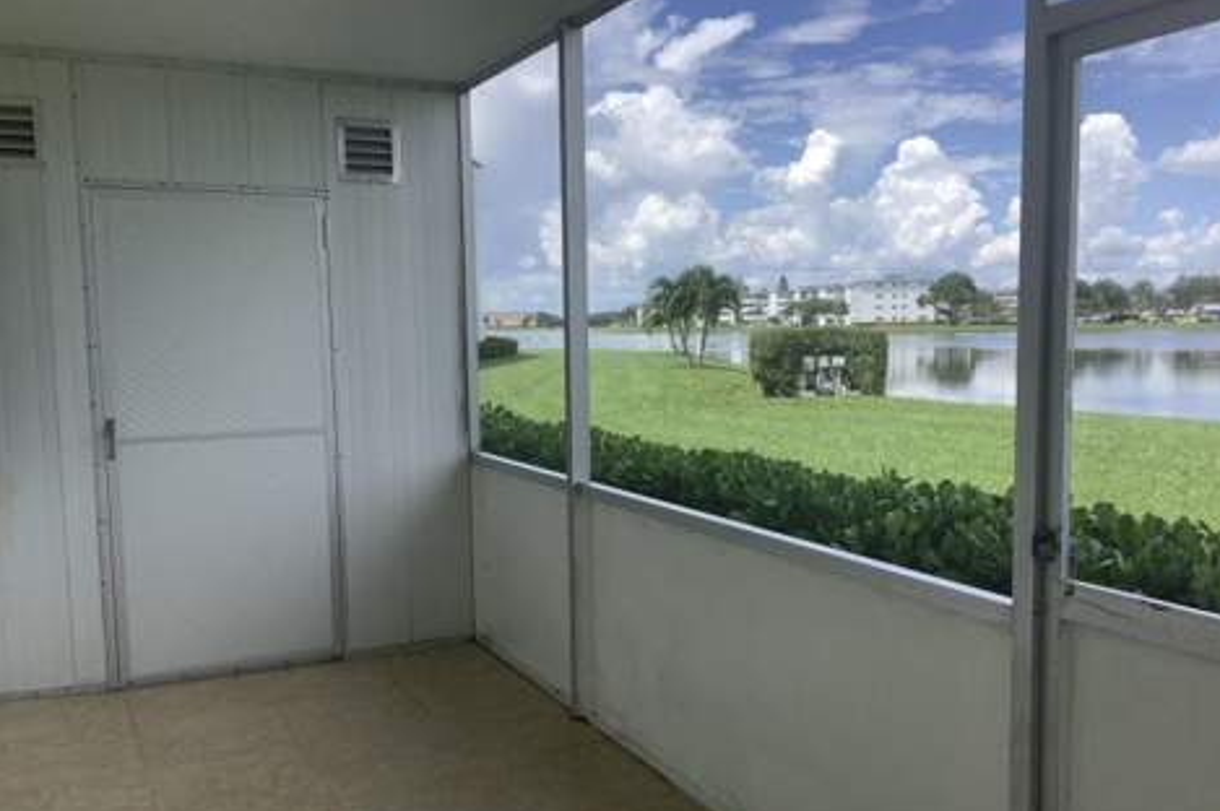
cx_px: 622
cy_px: 441
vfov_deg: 39.9
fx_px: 1118
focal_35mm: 33
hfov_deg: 57.3
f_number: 2.4
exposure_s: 1/684
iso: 25
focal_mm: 3.3
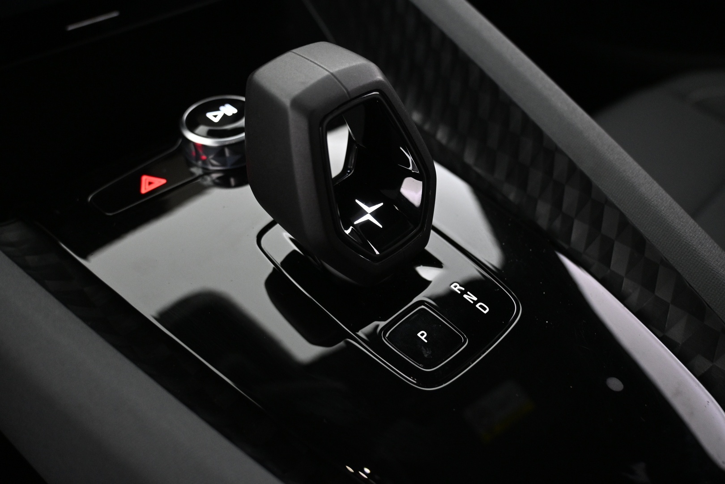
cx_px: 362
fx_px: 604
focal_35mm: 30
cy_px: 242
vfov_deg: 43.6
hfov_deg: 61.9
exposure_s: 1/20
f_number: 3.8
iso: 1600
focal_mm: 20
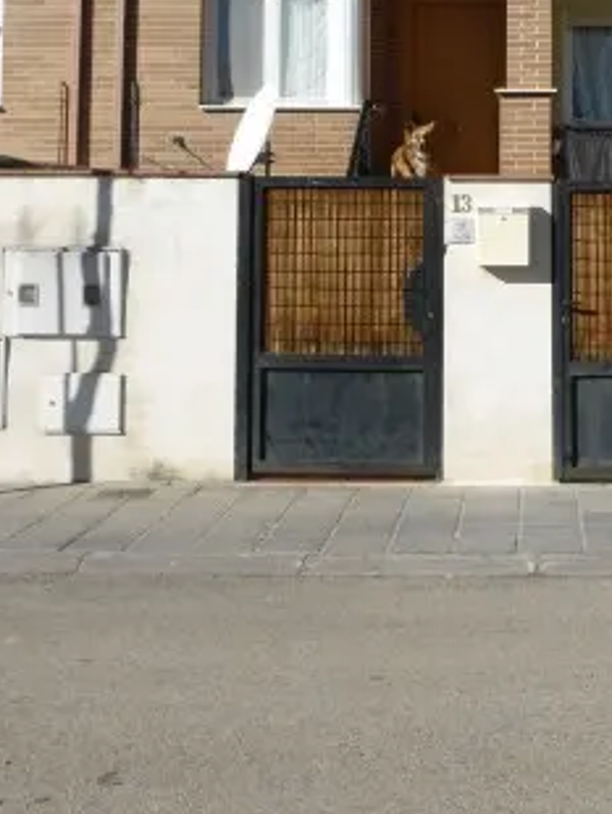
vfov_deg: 29.2
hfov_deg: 22.6
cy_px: 100
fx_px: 1507
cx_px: 507
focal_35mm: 64
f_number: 3.6
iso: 100
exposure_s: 1/1300
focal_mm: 5.4
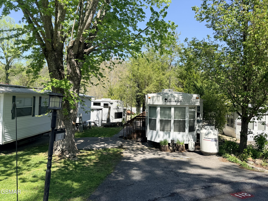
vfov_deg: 56.8
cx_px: 134
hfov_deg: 71.6
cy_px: 100
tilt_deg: -0.9
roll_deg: -1.4
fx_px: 186
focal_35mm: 24
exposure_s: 1/2053
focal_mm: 6.76
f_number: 1.78
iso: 80
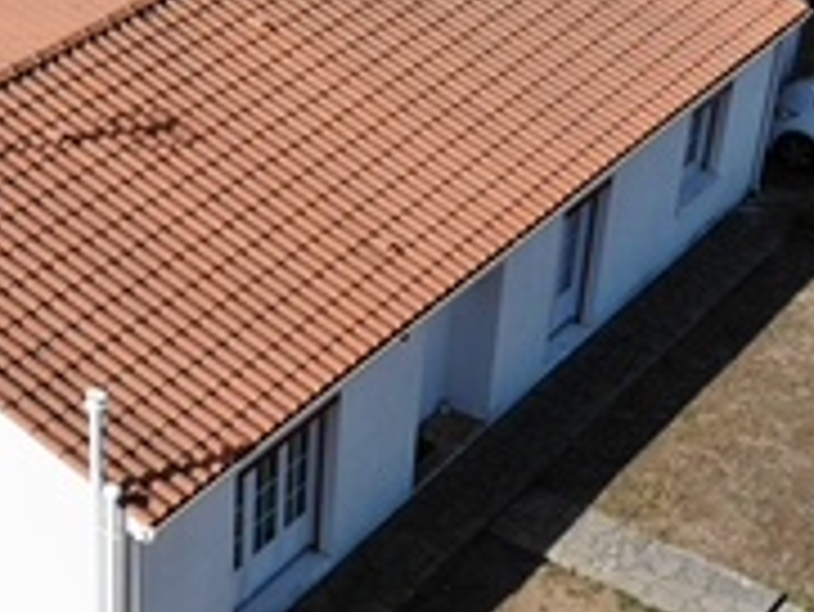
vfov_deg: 17.4
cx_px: 270
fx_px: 2000
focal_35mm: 85
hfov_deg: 22.9
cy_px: 396
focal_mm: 4.5
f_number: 2.8
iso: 100
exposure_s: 1/1087
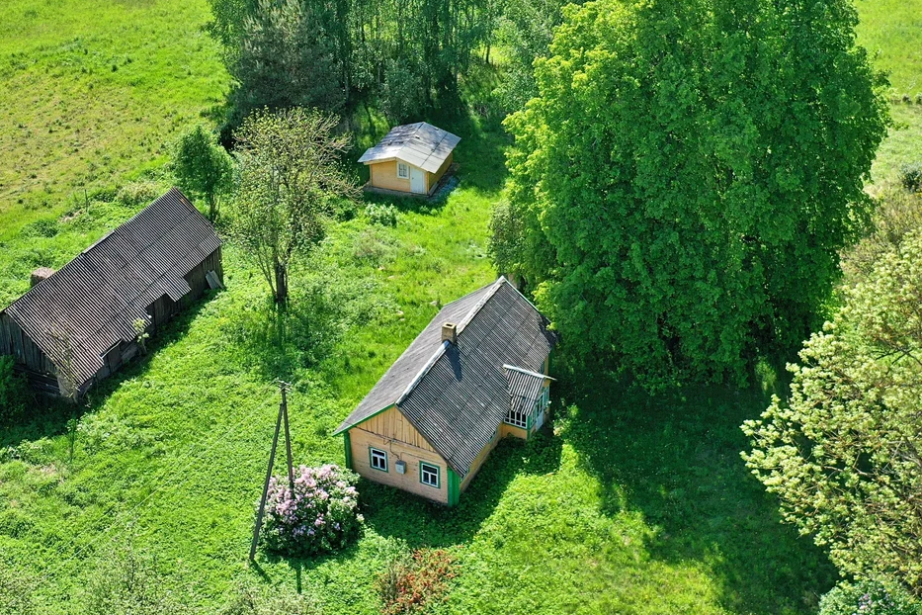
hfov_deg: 41.1
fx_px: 1229
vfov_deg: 28.0
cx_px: 436
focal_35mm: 48
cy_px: 245
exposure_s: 1/120
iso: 100
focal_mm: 10.26
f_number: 3.2
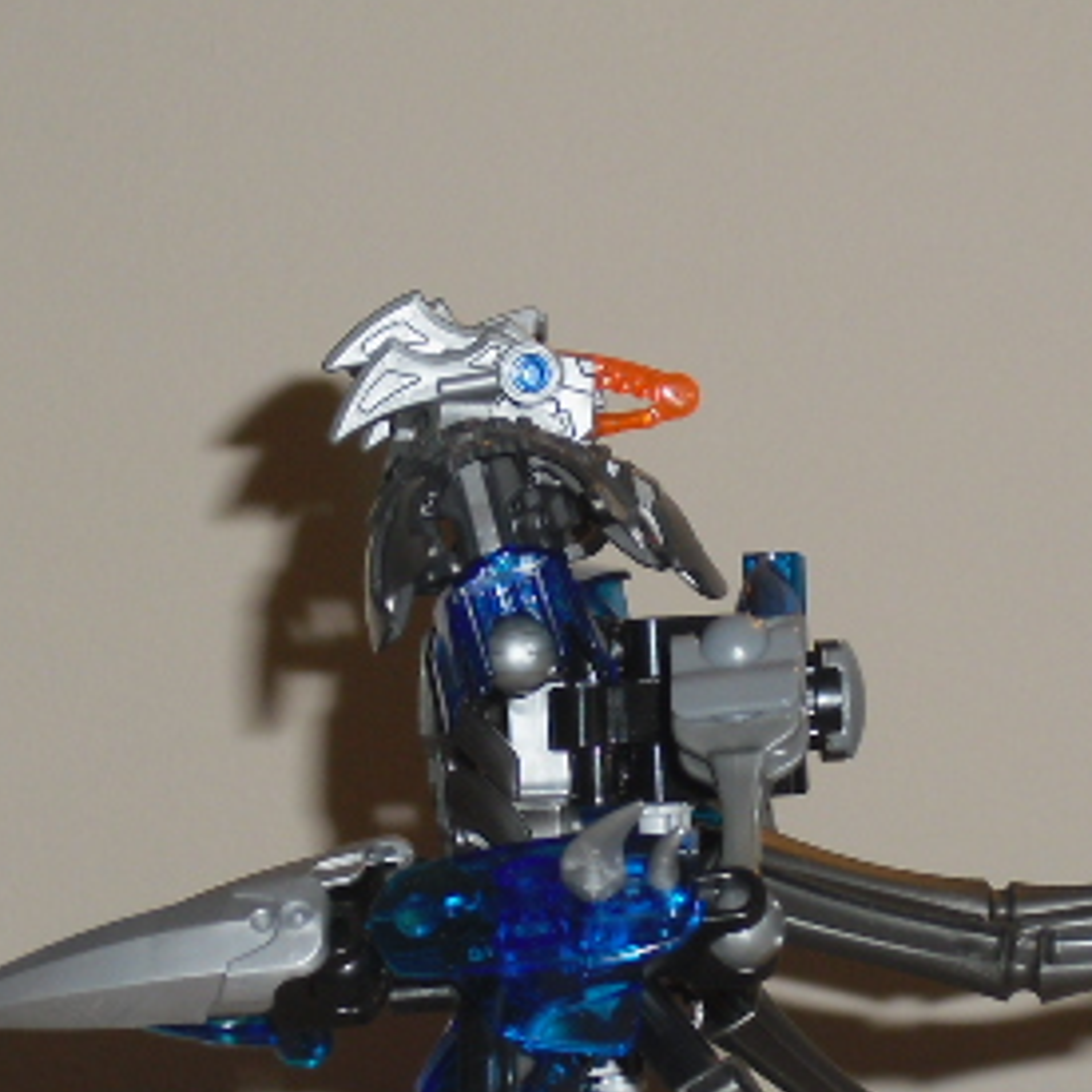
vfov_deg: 11.6
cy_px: 802
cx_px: 326
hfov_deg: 11.6
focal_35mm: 150
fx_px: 5354
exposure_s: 1/60
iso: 200
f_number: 4.6
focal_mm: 13.1
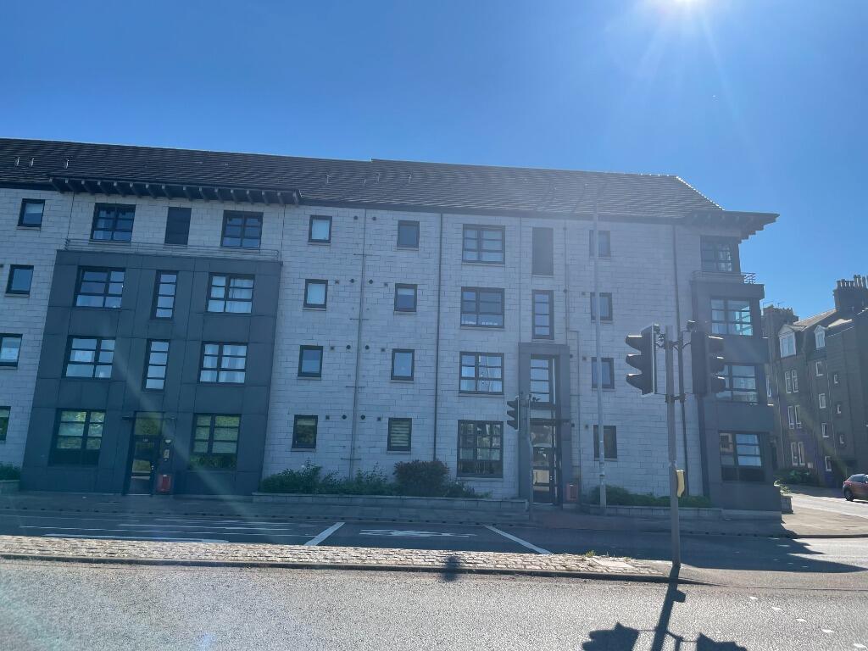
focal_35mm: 26
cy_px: 326
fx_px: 652
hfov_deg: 67.3
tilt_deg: +12.7
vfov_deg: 53.1
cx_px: 434
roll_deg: -2.4
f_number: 1.6
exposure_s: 1/4000
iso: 32
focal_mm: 4.2
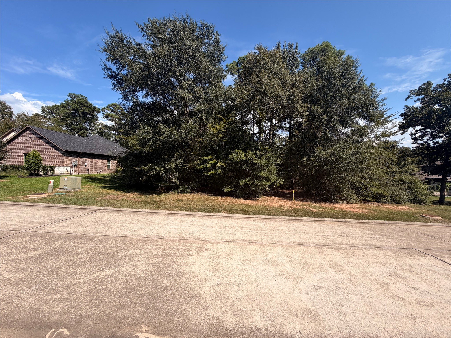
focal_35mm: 14
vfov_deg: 85.7
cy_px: 169
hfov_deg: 102.1
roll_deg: +0.4
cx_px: 226
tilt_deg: +1.4
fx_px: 182
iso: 20
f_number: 2.2
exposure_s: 1/888
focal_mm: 2.22
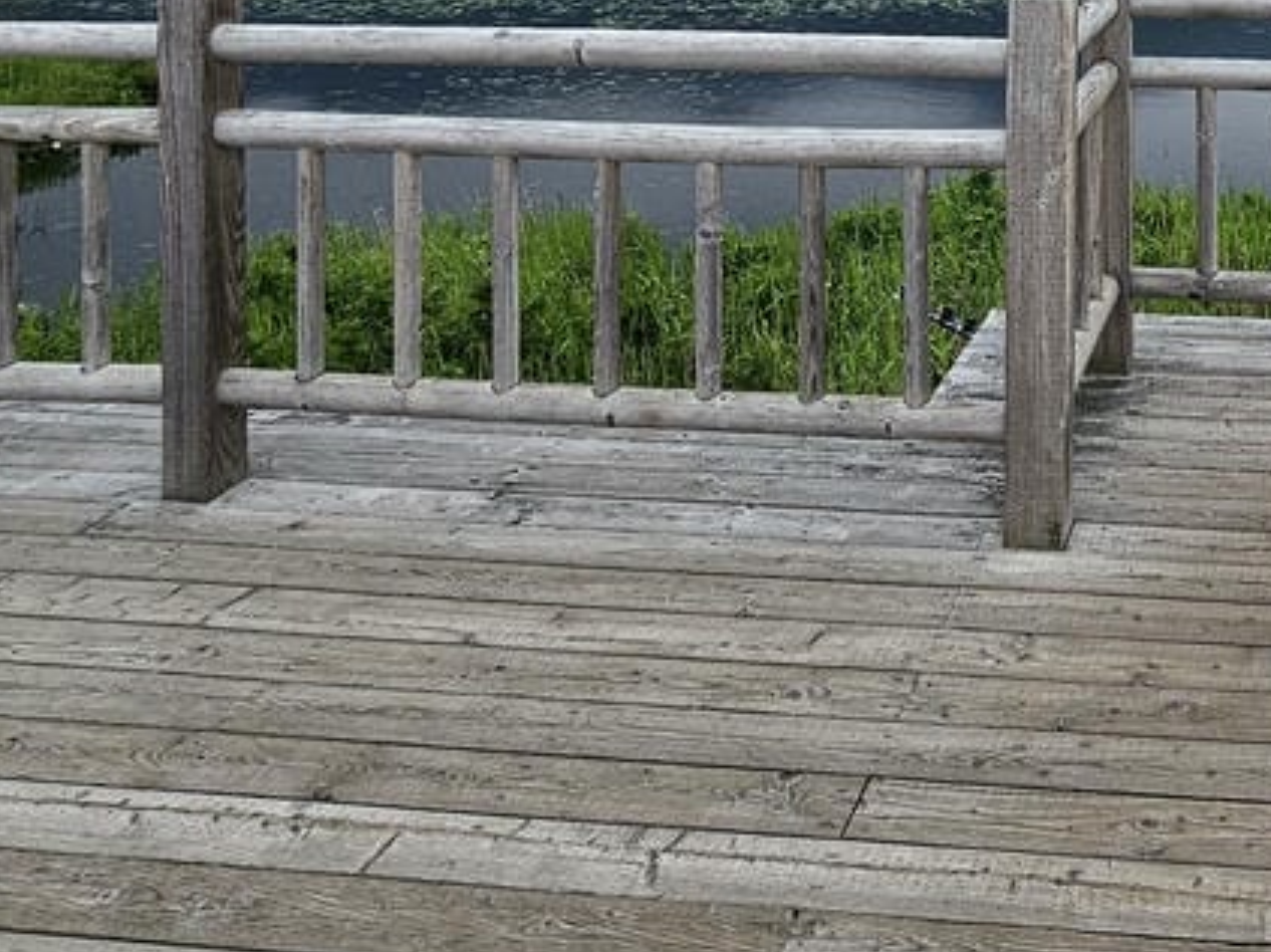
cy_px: -169
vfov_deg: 32.4
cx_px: 1193
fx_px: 1358
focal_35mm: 37
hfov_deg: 44.6
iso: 50
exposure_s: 1/1983
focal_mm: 2.2
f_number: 2.2
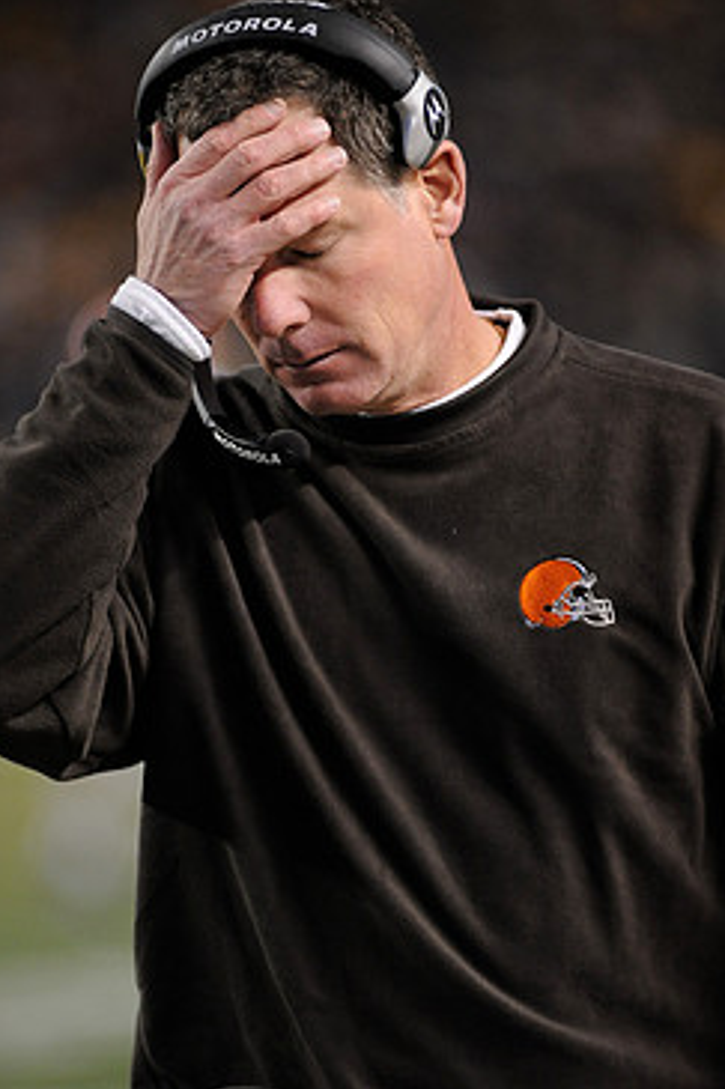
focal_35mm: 370
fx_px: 11187
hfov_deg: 3.7
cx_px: 316
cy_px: 638
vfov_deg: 5.6
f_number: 3.2
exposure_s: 1/1250
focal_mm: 300
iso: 2500
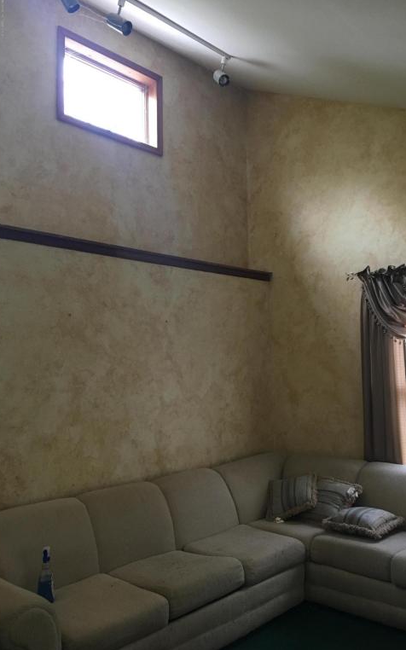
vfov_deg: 61.2
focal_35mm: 31
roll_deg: +1.0
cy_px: 326
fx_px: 549
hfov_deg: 40.5
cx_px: 233
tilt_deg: +3.6
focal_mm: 4.15
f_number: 2.2
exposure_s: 1/30
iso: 125
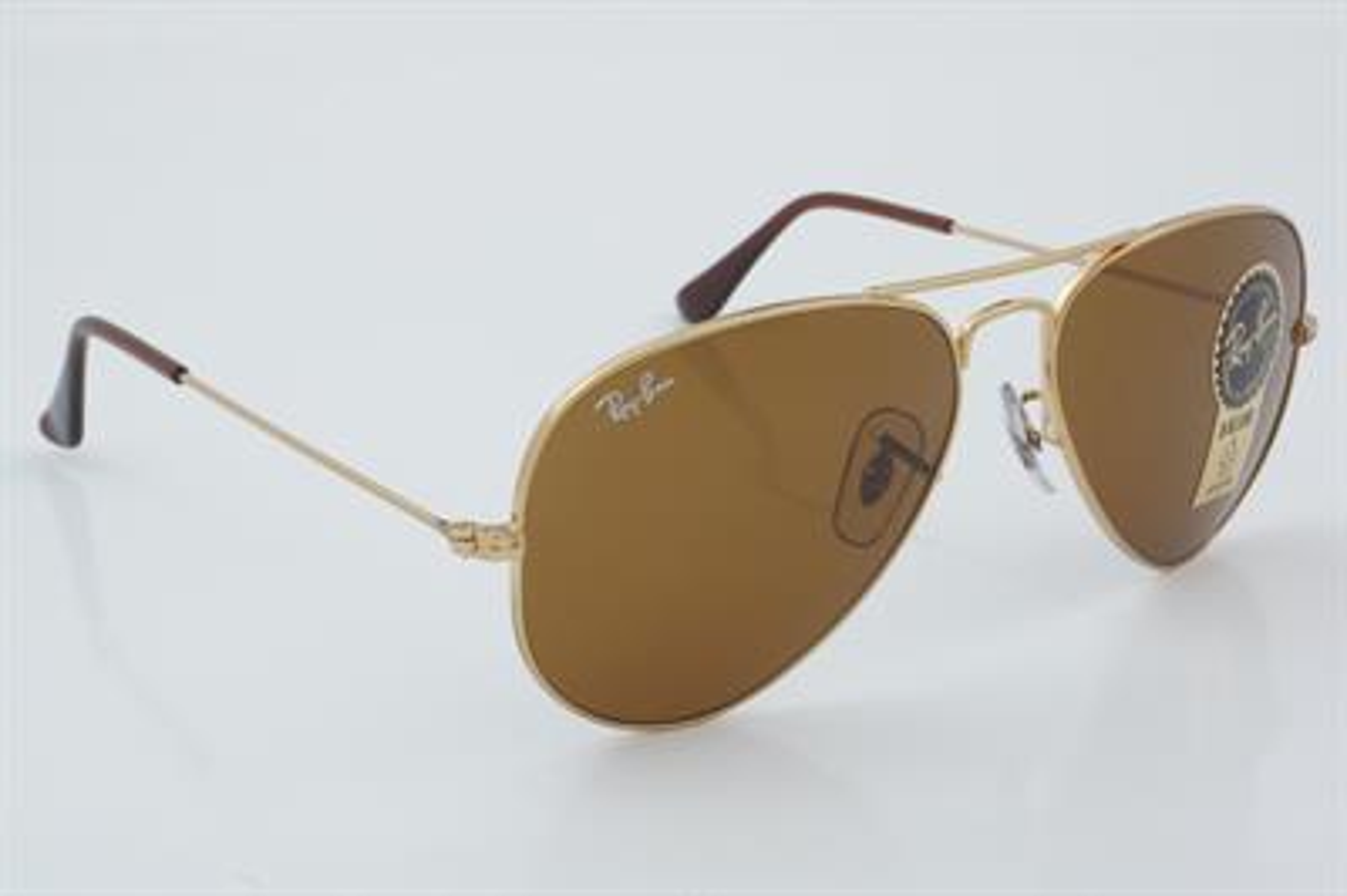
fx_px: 2804
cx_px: 674
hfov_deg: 27.0
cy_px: 448
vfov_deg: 18.2
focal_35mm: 75
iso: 100
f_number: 32
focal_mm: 50
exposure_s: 1/4
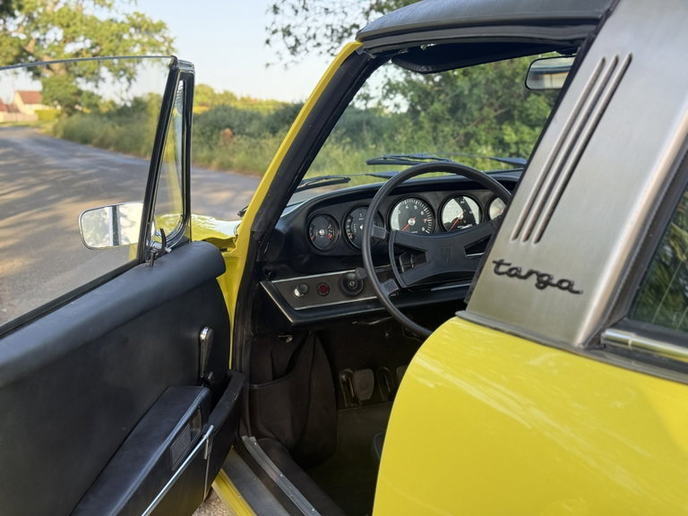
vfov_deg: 30.3
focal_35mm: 48
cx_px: 344
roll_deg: +0.2
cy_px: 258
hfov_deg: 39.7
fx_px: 954
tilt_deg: -8.3
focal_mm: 6.76
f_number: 1.78
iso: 100
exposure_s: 1/346
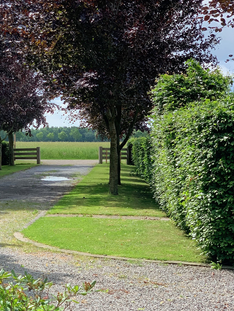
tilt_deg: +0.2
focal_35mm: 96
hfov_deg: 15.2
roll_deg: -0.5
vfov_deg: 20.4
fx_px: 865
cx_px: 29
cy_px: 143
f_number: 2.4
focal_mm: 6
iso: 16
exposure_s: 1/284
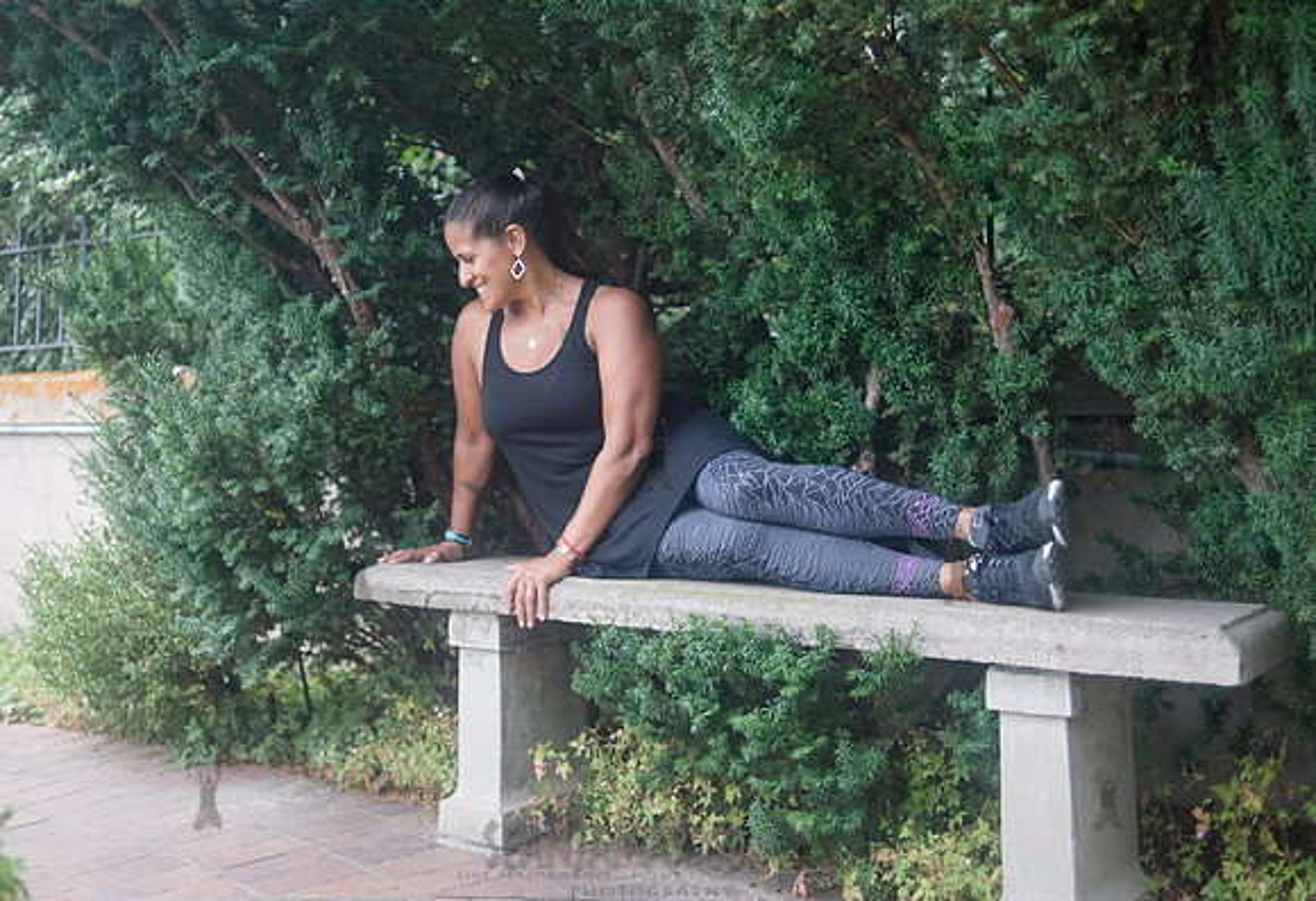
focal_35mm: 39
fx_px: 1450
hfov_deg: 48.7
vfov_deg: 34.5
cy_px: 431
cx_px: 570
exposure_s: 1/2500
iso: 2500
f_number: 2
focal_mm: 35
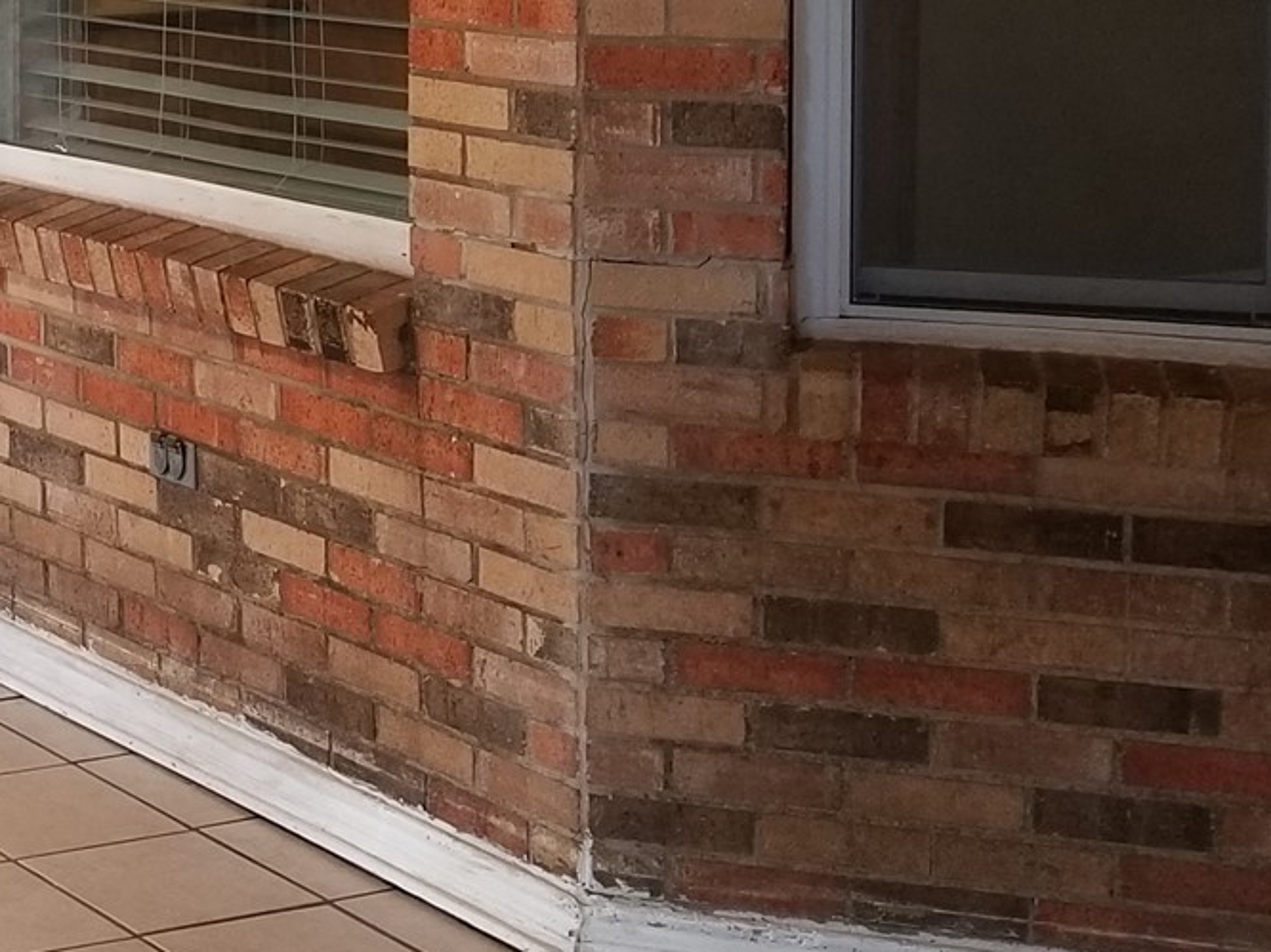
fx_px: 2936
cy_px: -31
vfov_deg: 17.9
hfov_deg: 21.3
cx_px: -538
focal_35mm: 80
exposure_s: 1/60
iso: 125
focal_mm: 4.25
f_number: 1.7
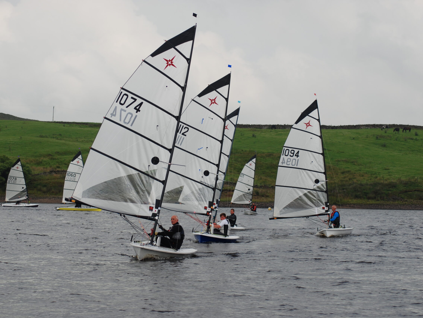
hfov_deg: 17.3
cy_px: 159
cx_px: 212
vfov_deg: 13.0
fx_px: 1393
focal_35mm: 114
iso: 100
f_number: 5.6
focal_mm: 70
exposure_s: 1/500
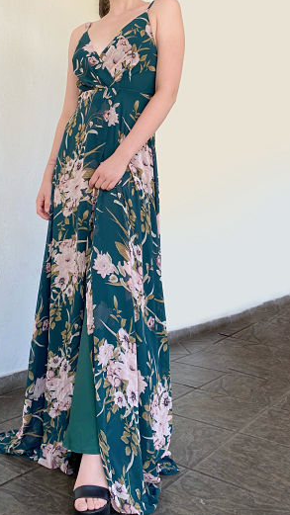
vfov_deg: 66.1
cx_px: 107
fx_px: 397
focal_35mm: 29
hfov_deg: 39.9
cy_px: 255
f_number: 1.8
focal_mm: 4.25
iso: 32
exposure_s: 1/120
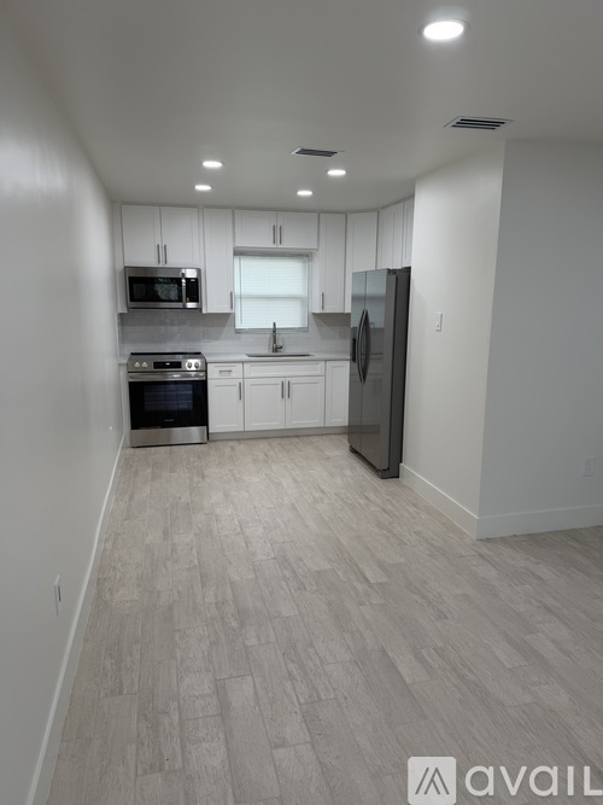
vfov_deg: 71.6
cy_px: 402
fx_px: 558
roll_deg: -0.1
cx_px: 302
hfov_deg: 56.8
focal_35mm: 24
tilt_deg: -11.0
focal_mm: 6.76
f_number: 1.78
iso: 64
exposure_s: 1/120
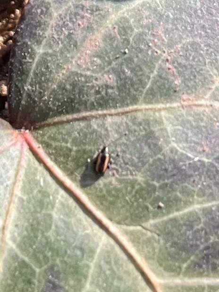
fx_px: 219
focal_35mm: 26
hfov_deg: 53.1
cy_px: 146
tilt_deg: -60.3
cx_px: 110
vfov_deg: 67.3
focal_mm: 5.1
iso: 50
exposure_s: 1/550
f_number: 1.6
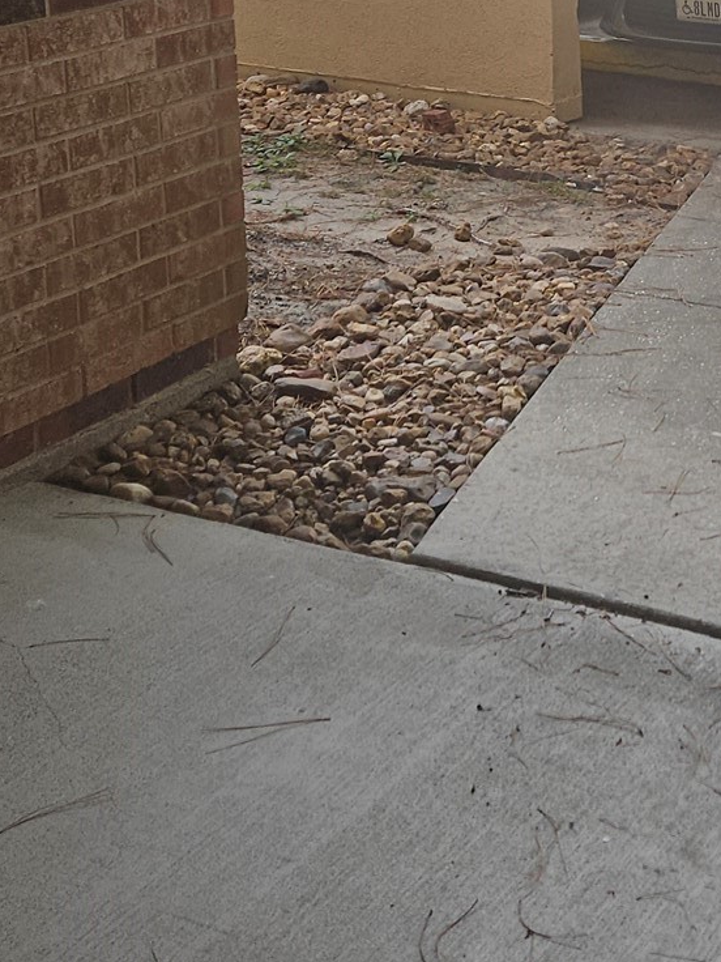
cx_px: 747
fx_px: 1777
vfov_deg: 28.7
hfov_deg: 22.0
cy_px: 35
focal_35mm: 64
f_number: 1.8
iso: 25
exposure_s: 1/188
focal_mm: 5.4
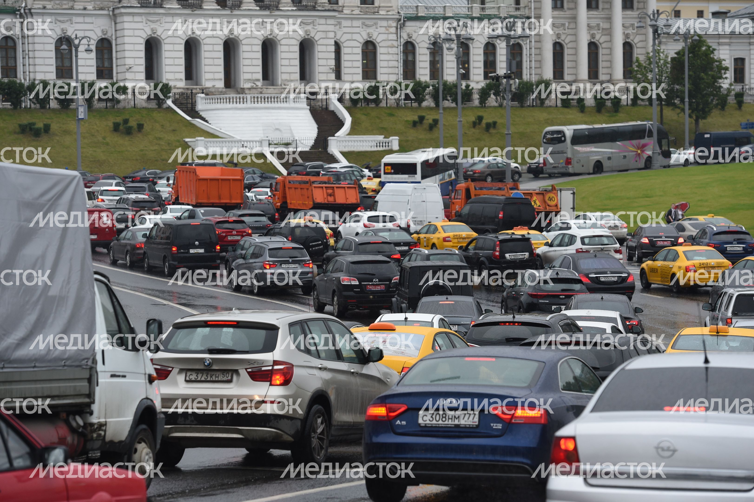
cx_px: 377
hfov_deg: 15.2
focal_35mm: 135
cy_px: 251
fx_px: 2826
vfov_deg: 10.1
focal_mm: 135
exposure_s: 1/2500
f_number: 5
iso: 1000
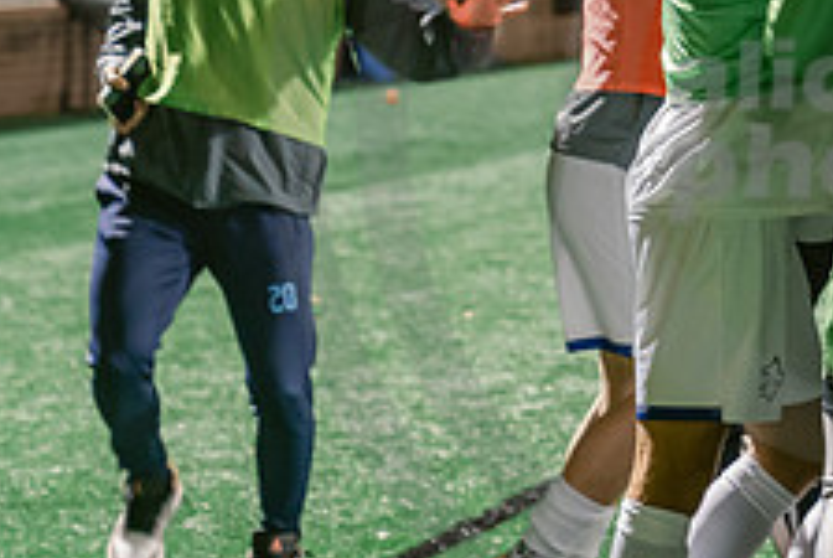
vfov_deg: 7.6
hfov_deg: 11.2
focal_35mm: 181
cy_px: 117
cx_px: 930
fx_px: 4194
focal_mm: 70
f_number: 3.2
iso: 2500
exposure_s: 1/100
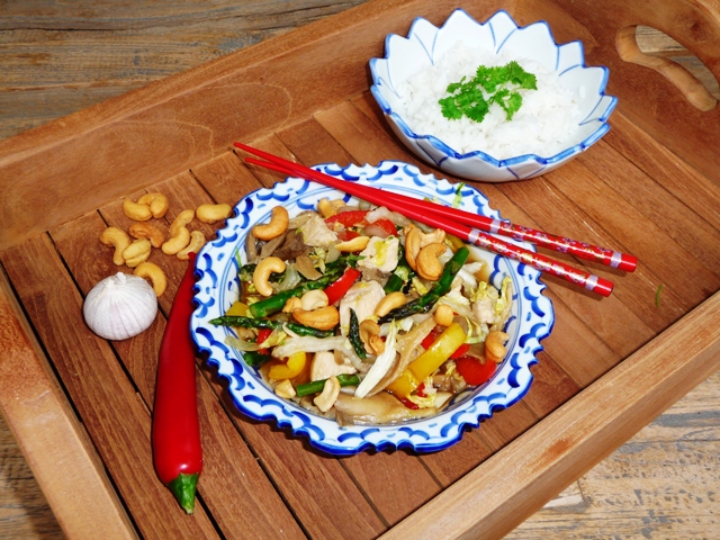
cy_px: 270
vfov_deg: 39.7
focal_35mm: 36
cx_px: 360
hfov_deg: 51.4
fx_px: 749
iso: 100
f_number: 3.7
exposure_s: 1/30
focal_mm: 6
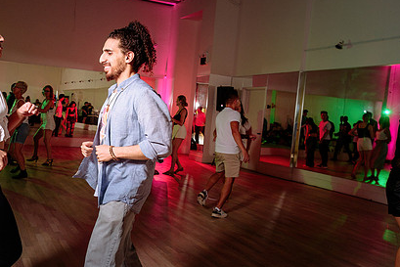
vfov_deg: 35.1
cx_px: 132
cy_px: 147
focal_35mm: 38
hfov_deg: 49.8
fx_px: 422
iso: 800
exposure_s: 1/125
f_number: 3.5
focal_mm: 24
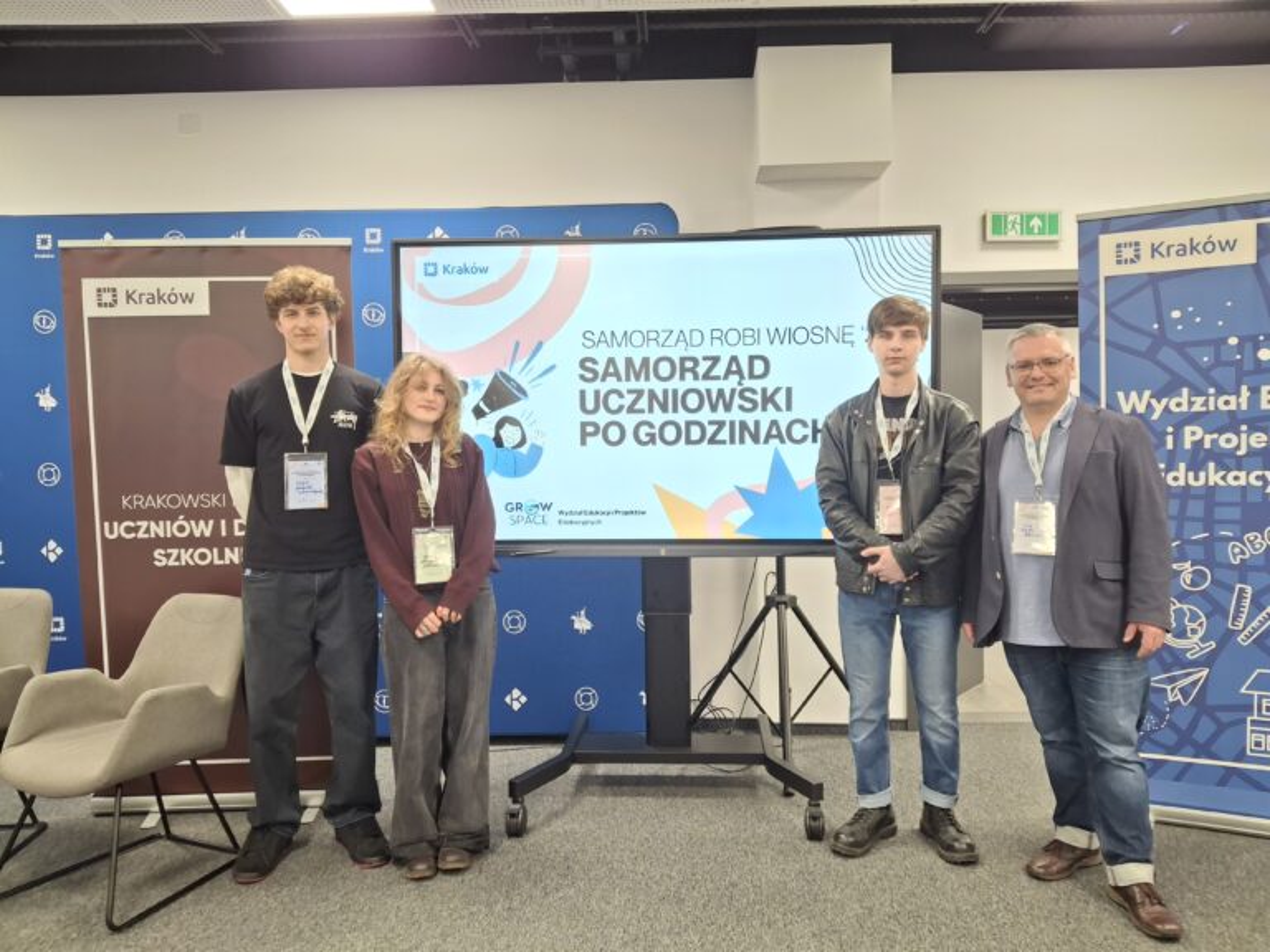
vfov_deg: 54.9
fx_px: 917
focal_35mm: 25
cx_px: 635
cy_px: 476
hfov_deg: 69.4
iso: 250
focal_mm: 4.69
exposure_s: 1/50
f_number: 1.8
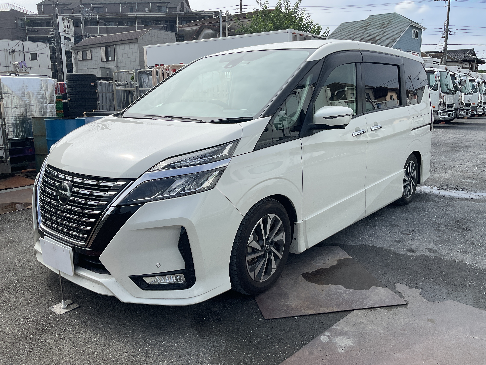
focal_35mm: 29
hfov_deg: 61.7
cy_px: 182
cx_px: 243
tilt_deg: -12.5
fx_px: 407
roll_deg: +0.5
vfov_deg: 48.2
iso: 16
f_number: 1.8
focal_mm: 3
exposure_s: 1/2320
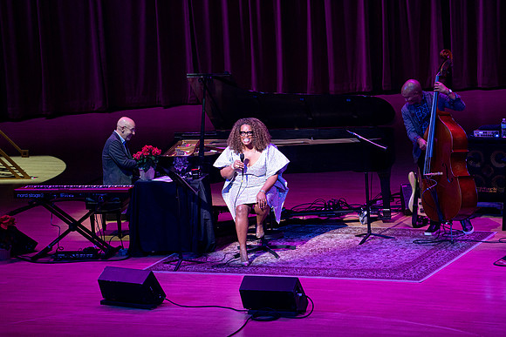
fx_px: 2812
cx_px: 253
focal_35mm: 200
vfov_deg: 6.9
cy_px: 168
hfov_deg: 10.3
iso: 2500
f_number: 5
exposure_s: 1/320
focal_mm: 200
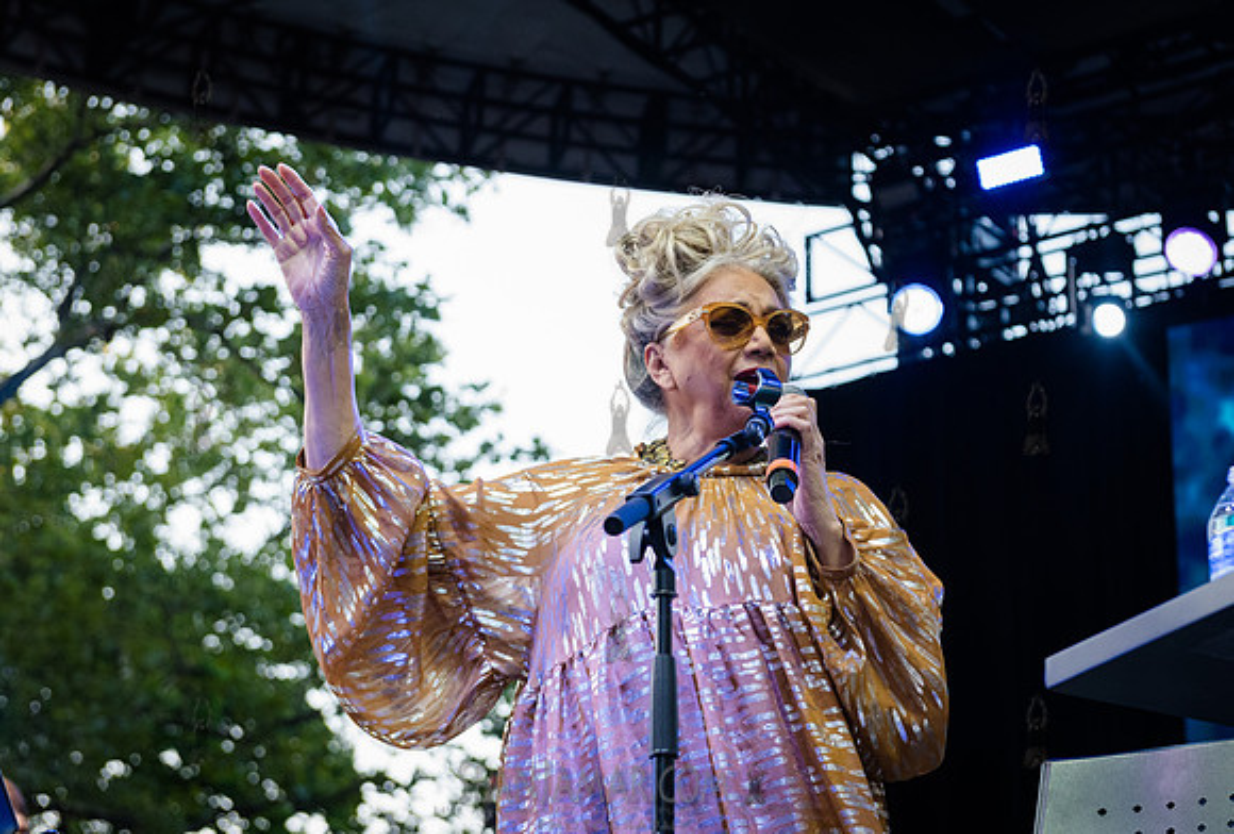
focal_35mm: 82
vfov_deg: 16.8
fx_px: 2829
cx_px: 713
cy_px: 363
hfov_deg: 24.6
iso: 2000
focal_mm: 70
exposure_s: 1/500
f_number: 4.5
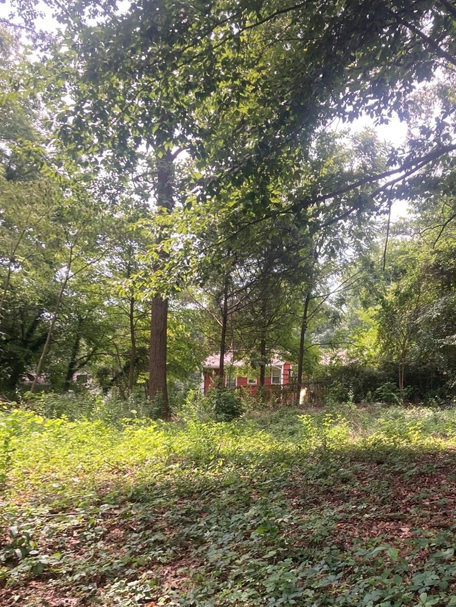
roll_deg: -4.1
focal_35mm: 43
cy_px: 453
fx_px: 755
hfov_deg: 33.3
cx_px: 309
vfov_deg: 42.5
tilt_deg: +0.3
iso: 20
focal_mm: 3.99
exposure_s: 1/126
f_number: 1.8
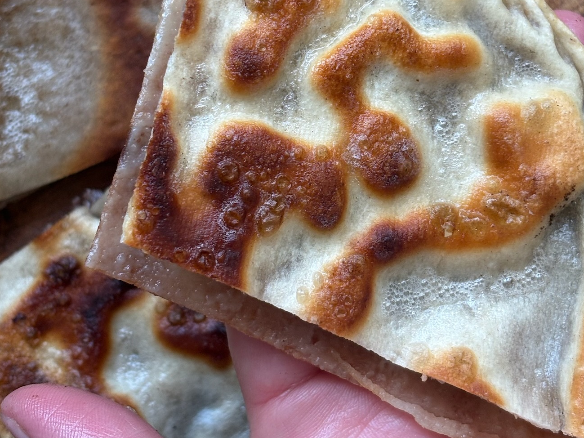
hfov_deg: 23.8
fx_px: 1383
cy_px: 94
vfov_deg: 17.8
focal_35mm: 82
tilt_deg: -79.5
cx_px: 317
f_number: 1.6
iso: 50
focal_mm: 5.96
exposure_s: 1/50
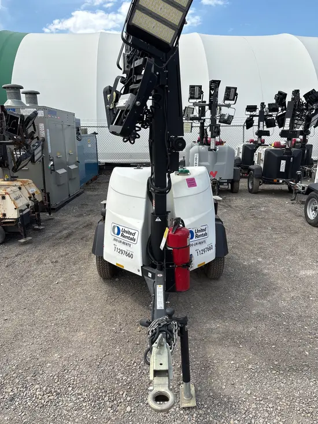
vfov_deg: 67.3
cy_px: 212
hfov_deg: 53.1
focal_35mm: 26
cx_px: 159
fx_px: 318
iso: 50
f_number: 1.6
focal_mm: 5.96
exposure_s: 1/2571
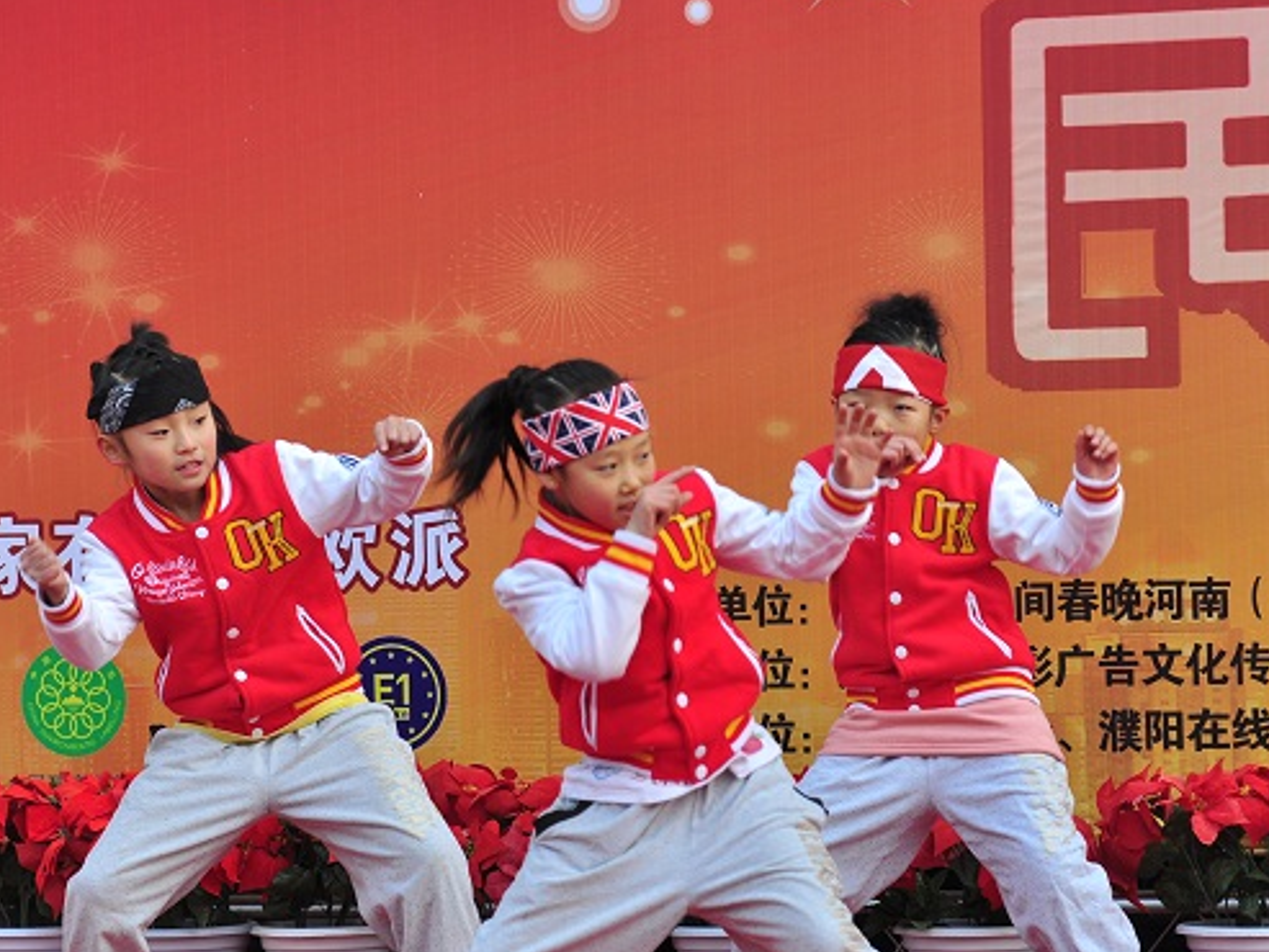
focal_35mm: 139
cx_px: 602
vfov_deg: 10.7
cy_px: 511
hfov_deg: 14.2
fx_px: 5097
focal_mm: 70
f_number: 4.5
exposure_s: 1/500
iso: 200
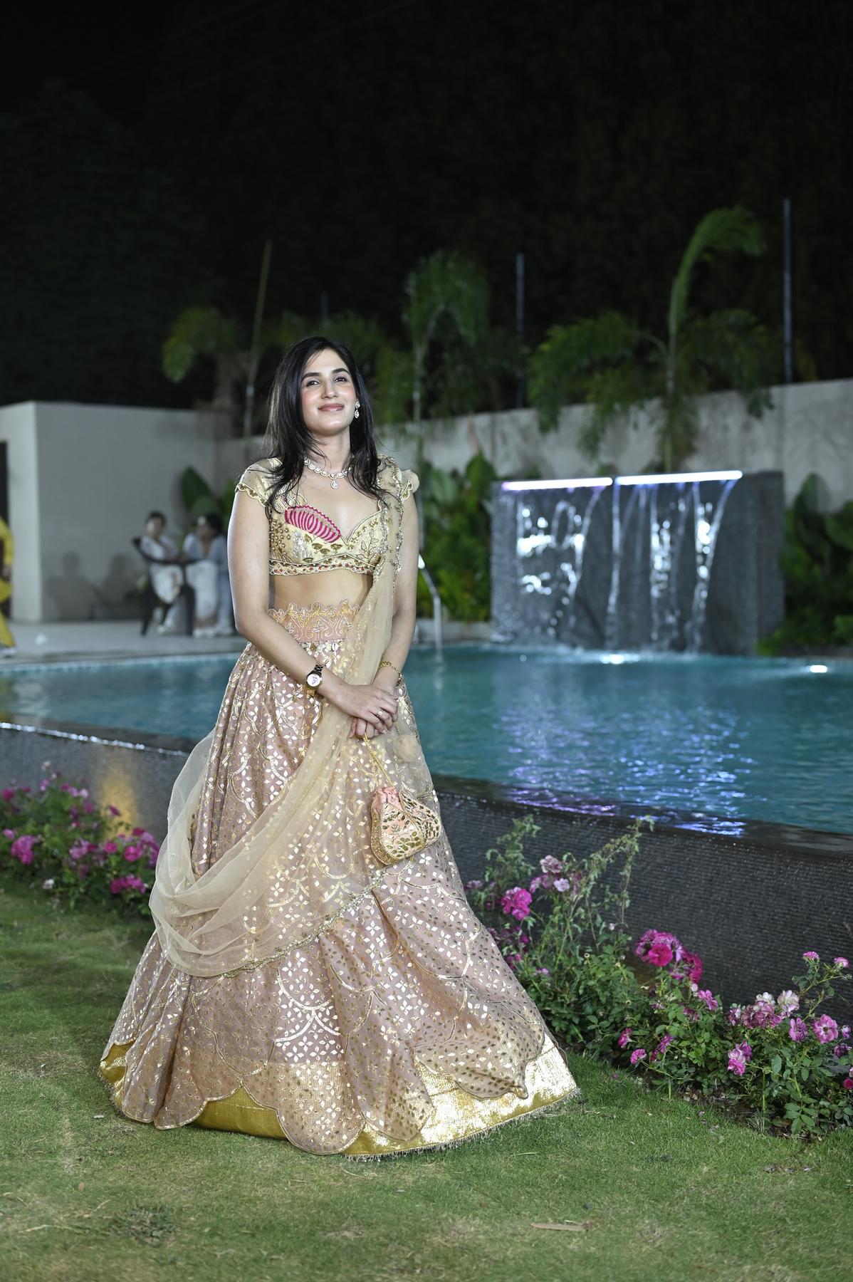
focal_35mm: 50
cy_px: 641
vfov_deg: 39.6
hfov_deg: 27.0
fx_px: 1779
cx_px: 426
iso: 1600
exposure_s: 1/200
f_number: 2.5
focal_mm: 50
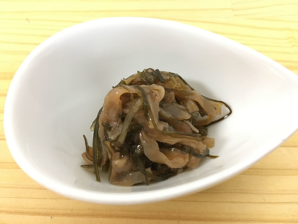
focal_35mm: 29
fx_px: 250
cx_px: 149
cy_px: 112
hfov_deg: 61.7
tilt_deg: -59.1
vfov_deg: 48.2
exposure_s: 1/15
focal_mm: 4.15
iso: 200
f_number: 2.2
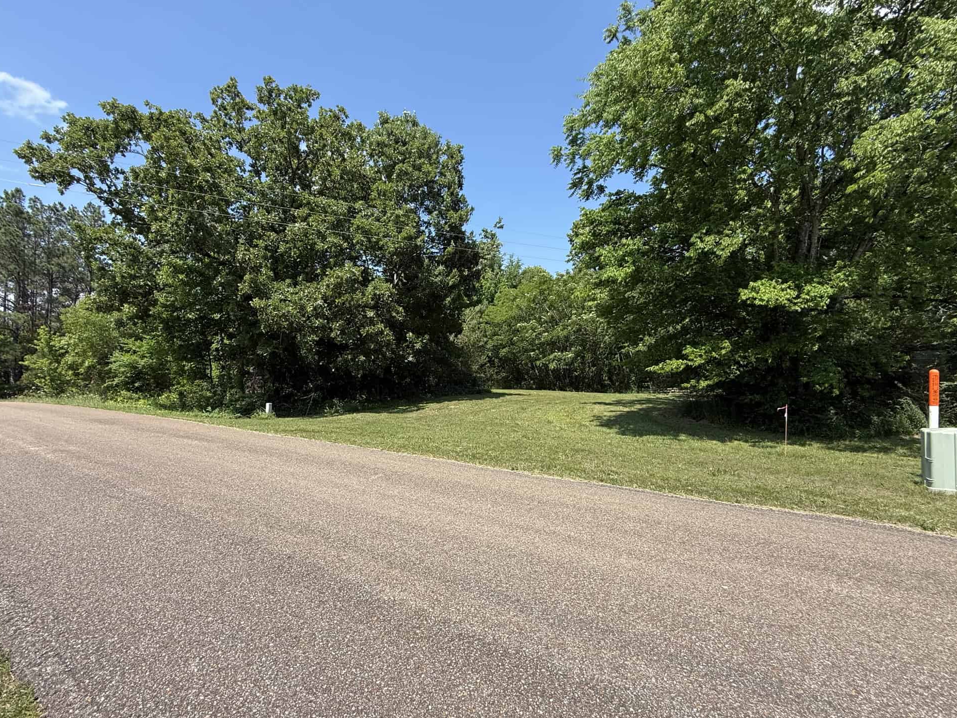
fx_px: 415
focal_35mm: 15
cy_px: 368
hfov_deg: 98.1
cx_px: 467
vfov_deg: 81.8
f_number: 2.2
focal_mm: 2.2
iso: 50
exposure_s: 1/955
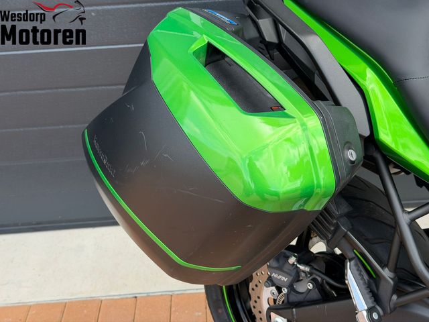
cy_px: 161
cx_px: 214
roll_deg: +3.7
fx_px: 595
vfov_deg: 30.3
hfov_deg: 39.7
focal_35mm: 48
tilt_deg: -31.4
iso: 64
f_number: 1.78
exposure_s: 1/596
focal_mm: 6.76
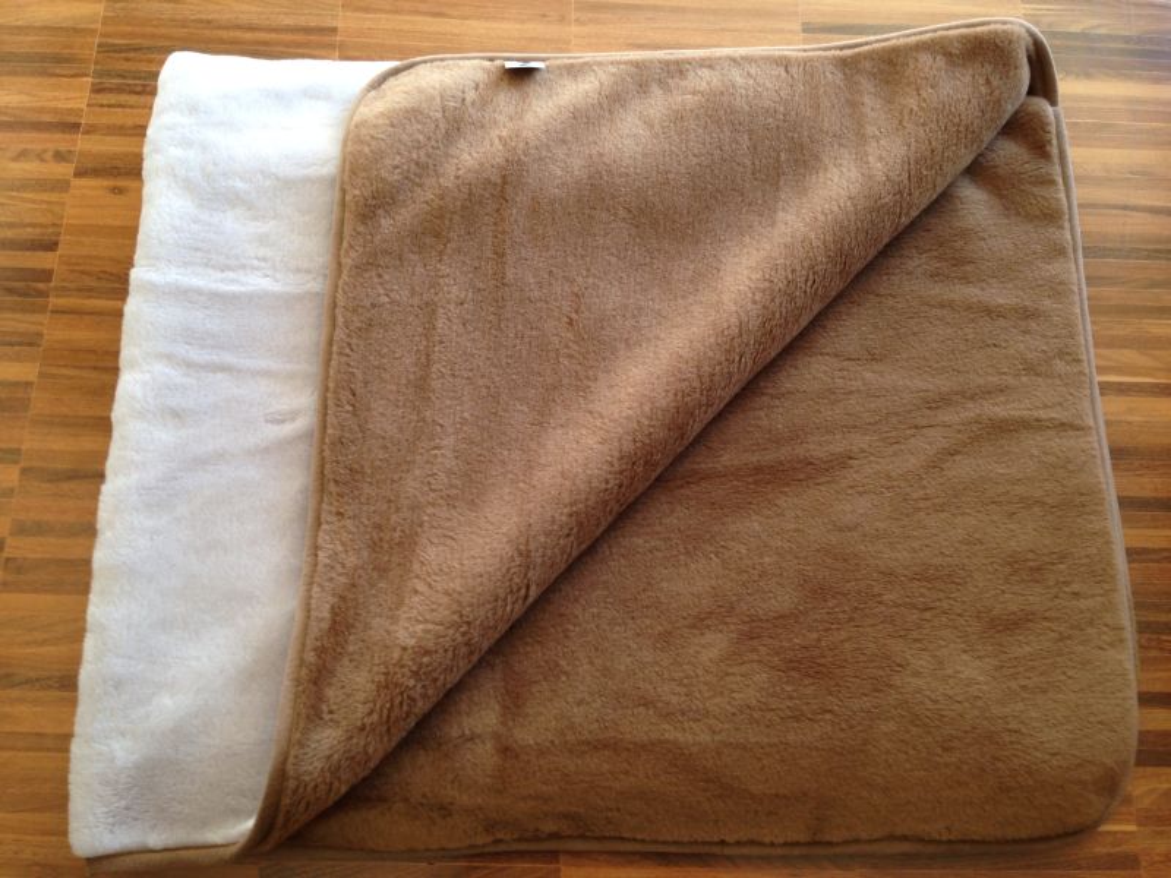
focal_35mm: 33
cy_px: 439
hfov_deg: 55.4
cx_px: 586
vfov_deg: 42.9
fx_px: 1116
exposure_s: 1/24
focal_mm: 4.12
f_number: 2.4
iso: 50
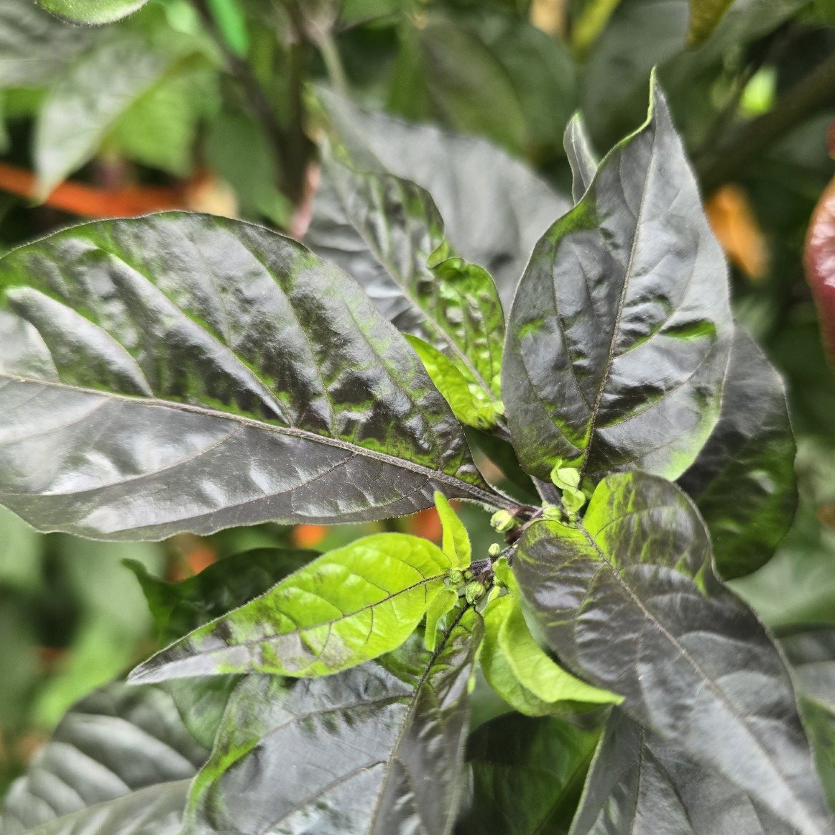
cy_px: 480
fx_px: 764
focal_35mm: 28
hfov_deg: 57.3
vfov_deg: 57.1
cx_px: 430
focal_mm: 6.3
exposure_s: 1/180
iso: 200
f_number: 1.7
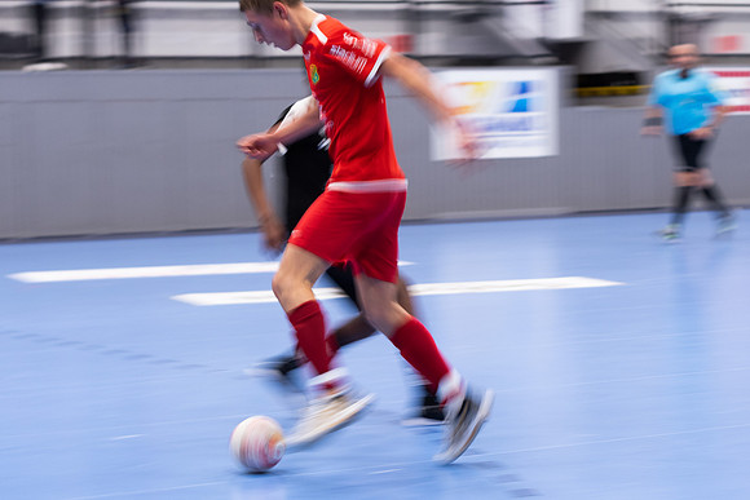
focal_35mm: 105
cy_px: 250
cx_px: 375
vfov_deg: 13.0
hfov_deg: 19.5
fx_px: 2188
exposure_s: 1/30
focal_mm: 70
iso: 800
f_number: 4
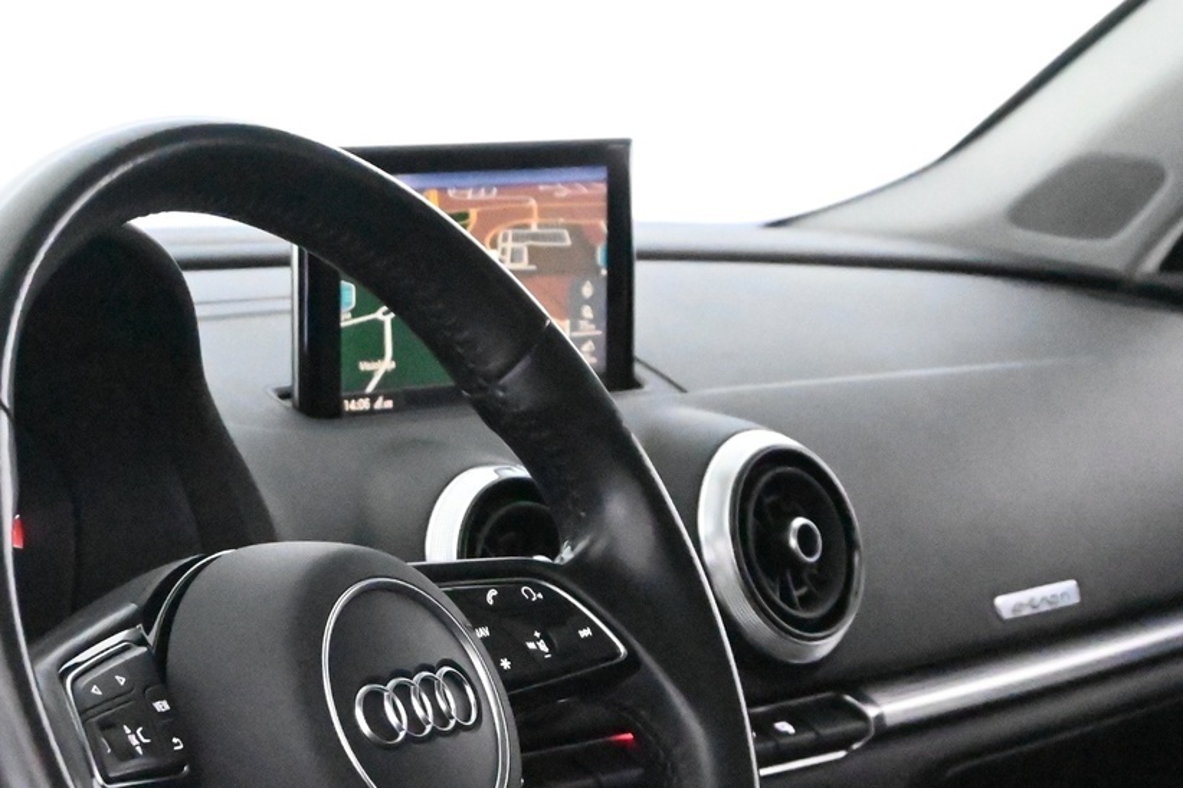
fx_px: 4370
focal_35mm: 133
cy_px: 732
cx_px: 592
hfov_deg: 15.4
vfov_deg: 10.3
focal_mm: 45
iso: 28800
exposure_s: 1/80
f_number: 6
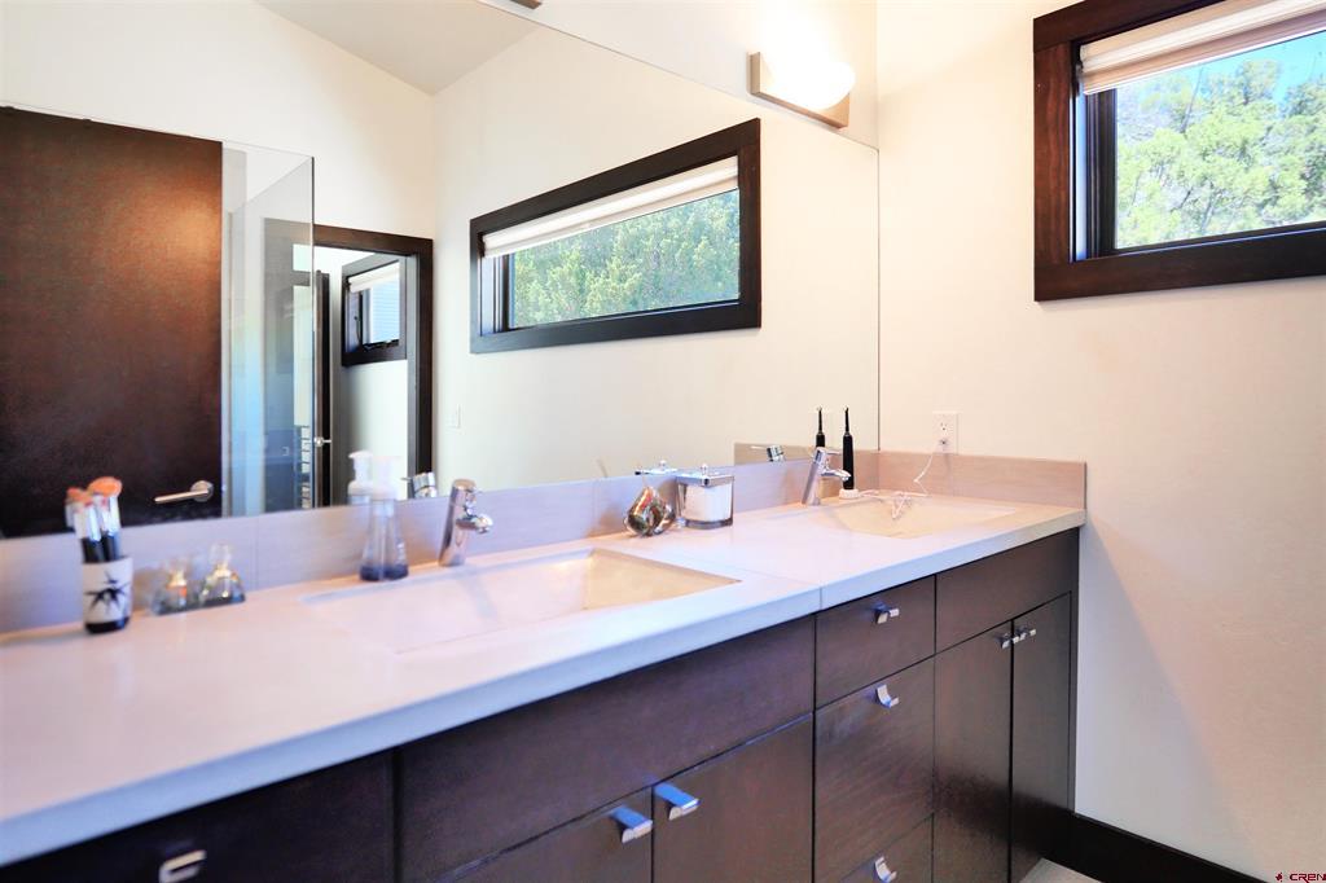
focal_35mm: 18
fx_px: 663
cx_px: 663
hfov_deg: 90.0
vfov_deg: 67.3
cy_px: 442
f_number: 2.5
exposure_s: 1/250
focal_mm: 9
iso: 800
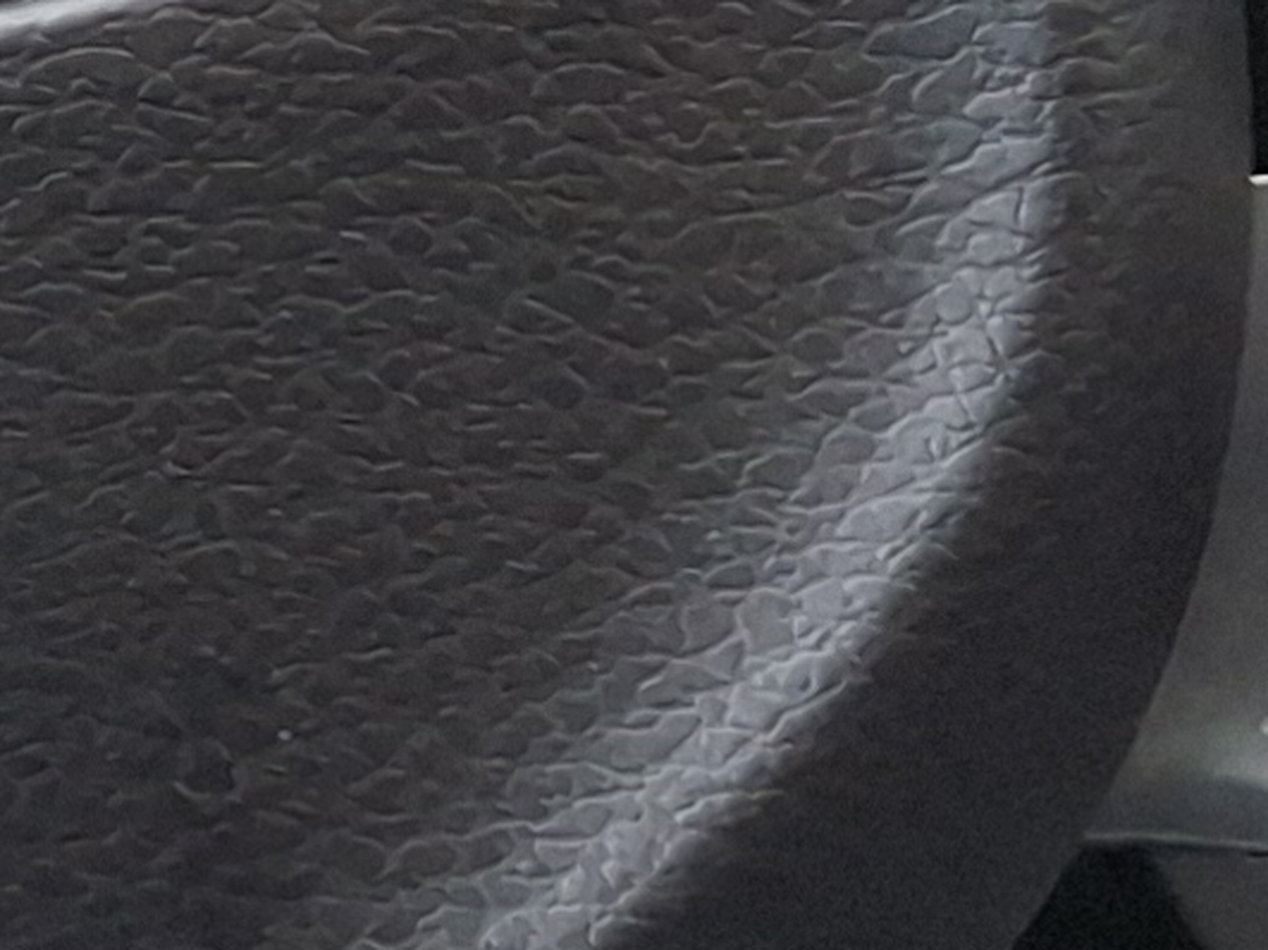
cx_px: -2362
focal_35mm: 192
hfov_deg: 8.7
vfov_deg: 7.2
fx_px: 7031
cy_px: -1518
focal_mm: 4.69
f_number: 1.8
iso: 100
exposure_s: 1/120
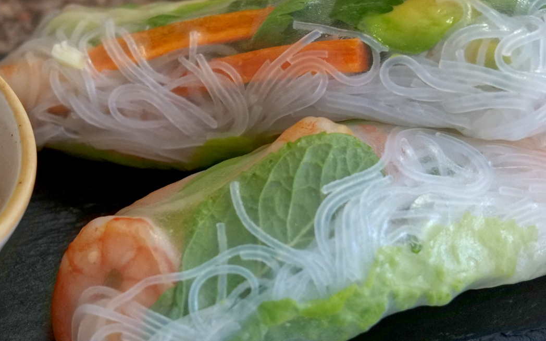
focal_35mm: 112
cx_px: 96
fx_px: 1667
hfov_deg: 18.4
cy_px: 132
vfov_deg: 11.7
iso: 6400
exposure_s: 1/100
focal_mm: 60
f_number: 7.1
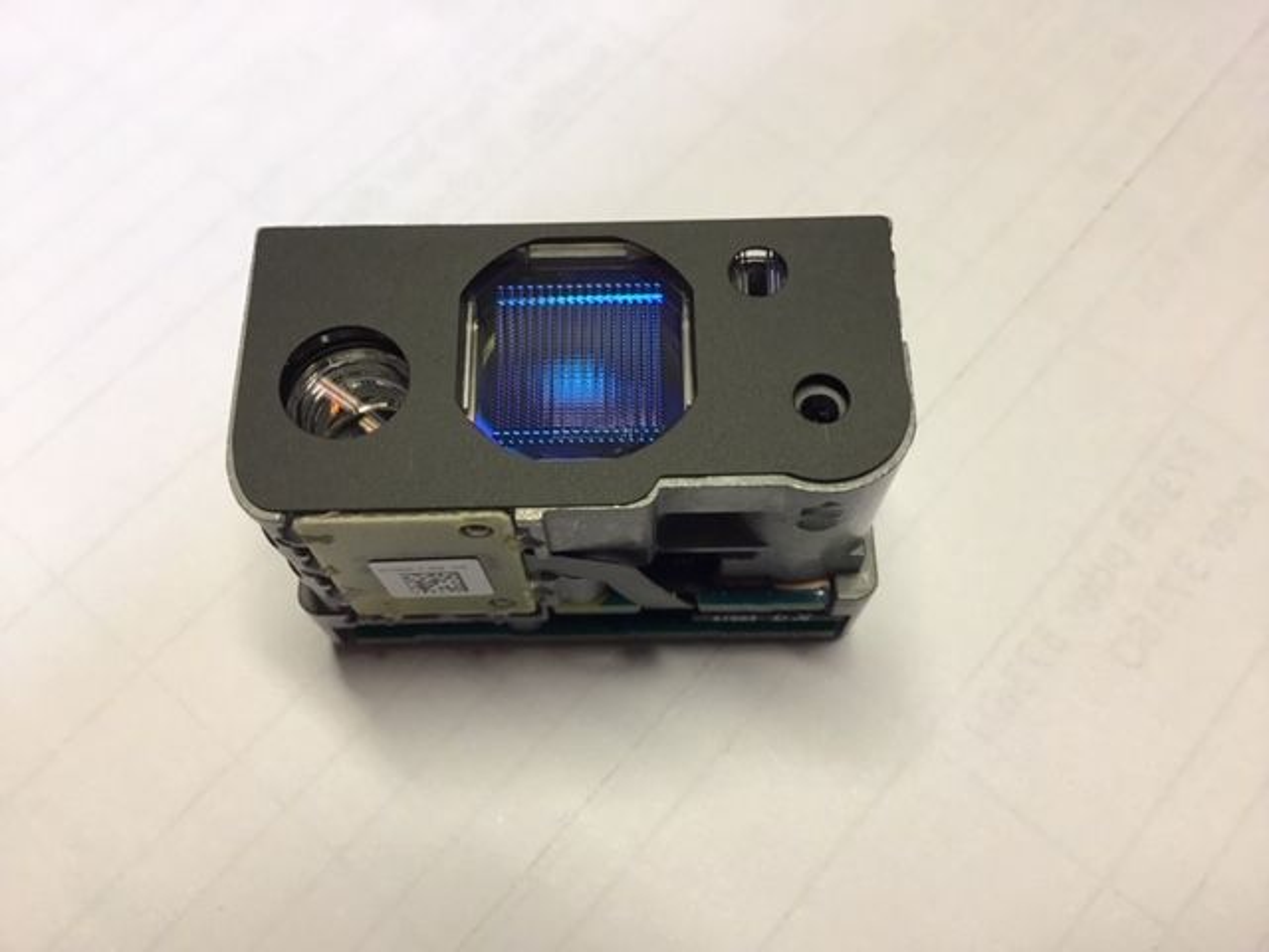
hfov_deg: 58.4
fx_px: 1136
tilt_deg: -66.0
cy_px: 476
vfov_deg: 45.4
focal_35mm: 31
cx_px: 634
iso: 64
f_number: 2.4
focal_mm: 3.3
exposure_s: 1/33
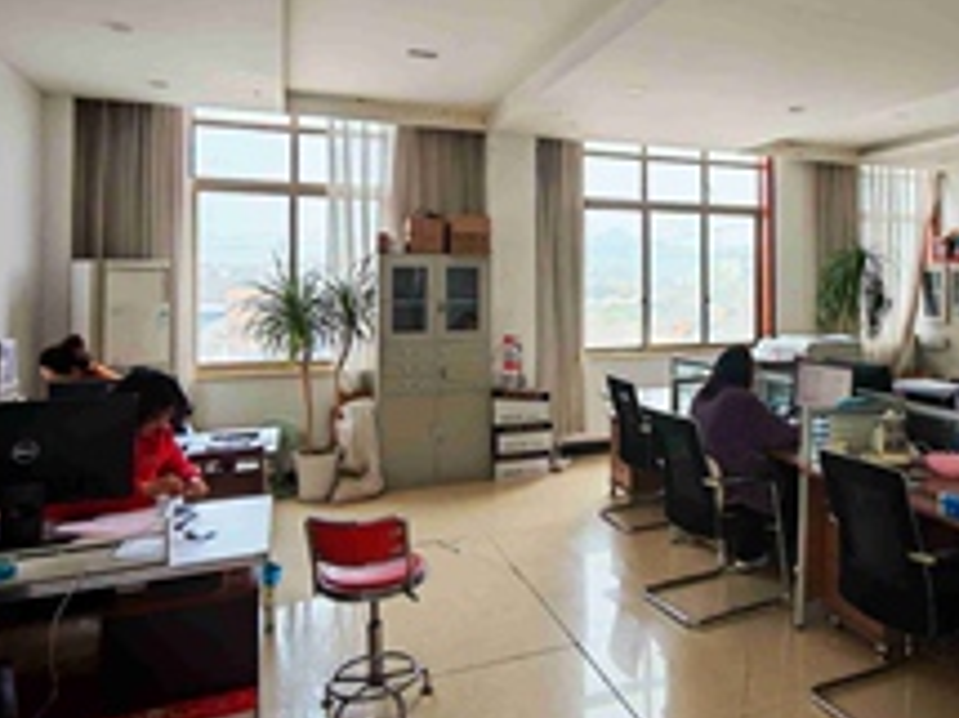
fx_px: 748
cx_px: 658
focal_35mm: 27
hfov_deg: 63.3
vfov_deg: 50.8
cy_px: 272
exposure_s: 1/50
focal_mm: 1.96
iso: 80
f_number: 2.2
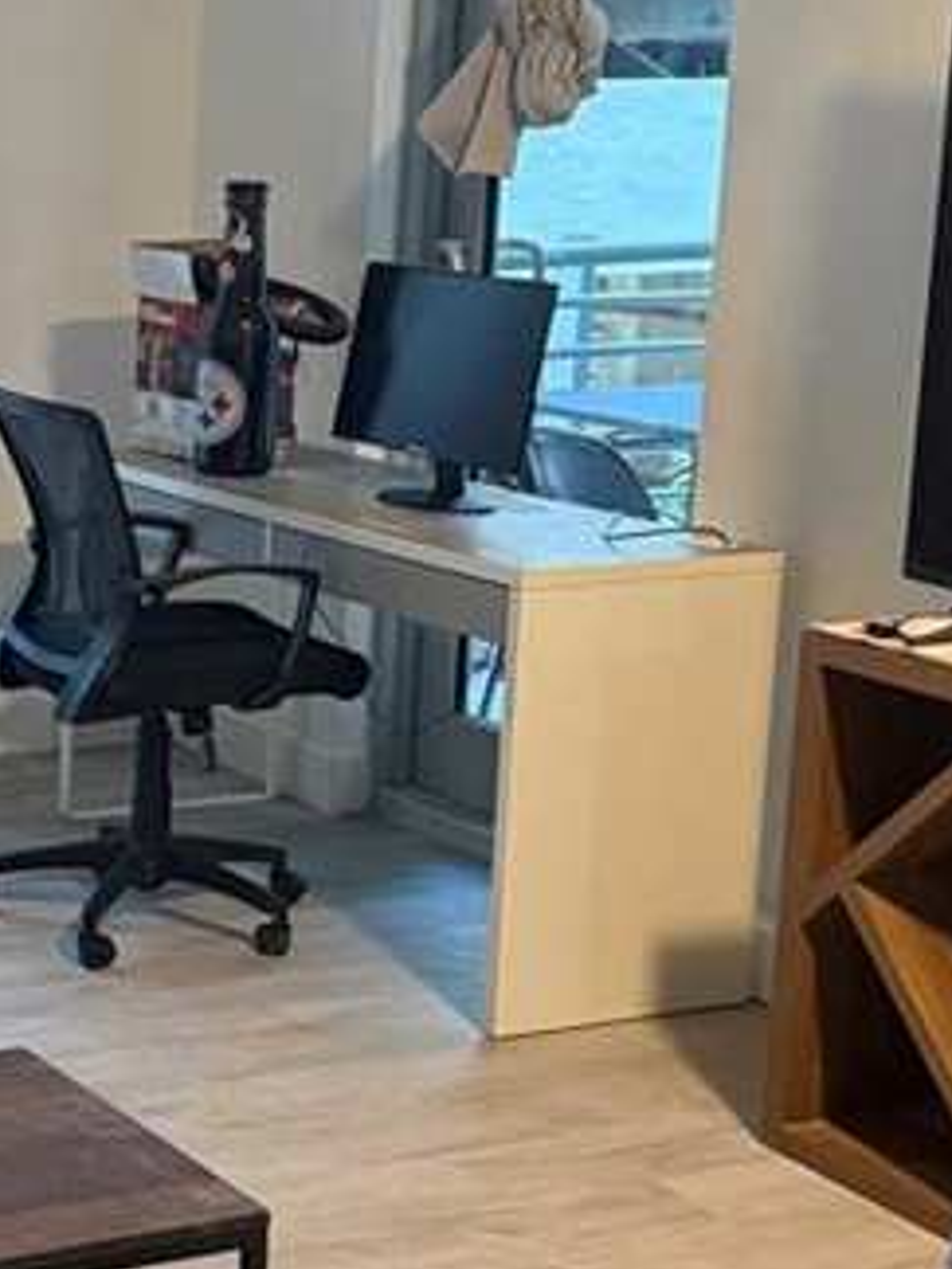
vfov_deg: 24.7
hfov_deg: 17.9
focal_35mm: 79
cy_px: 631
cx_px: -141
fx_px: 2897
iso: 400
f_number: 1.78
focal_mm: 6.76
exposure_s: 1/60
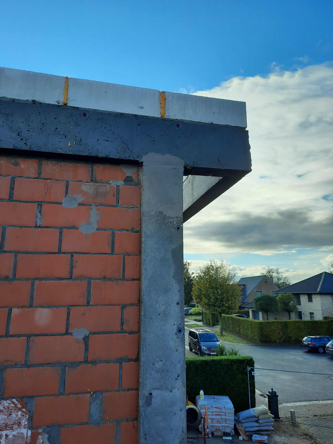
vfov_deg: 69.4
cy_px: 222
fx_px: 321
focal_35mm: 25
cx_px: 166
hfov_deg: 54.9
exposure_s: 1/685
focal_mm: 4.6
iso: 32
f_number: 2
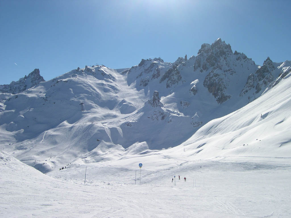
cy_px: 109
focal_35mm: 38
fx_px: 319
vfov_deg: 37.7
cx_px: 146
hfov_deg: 49.0
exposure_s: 1/649
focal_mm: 8
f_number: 7.6
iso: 100
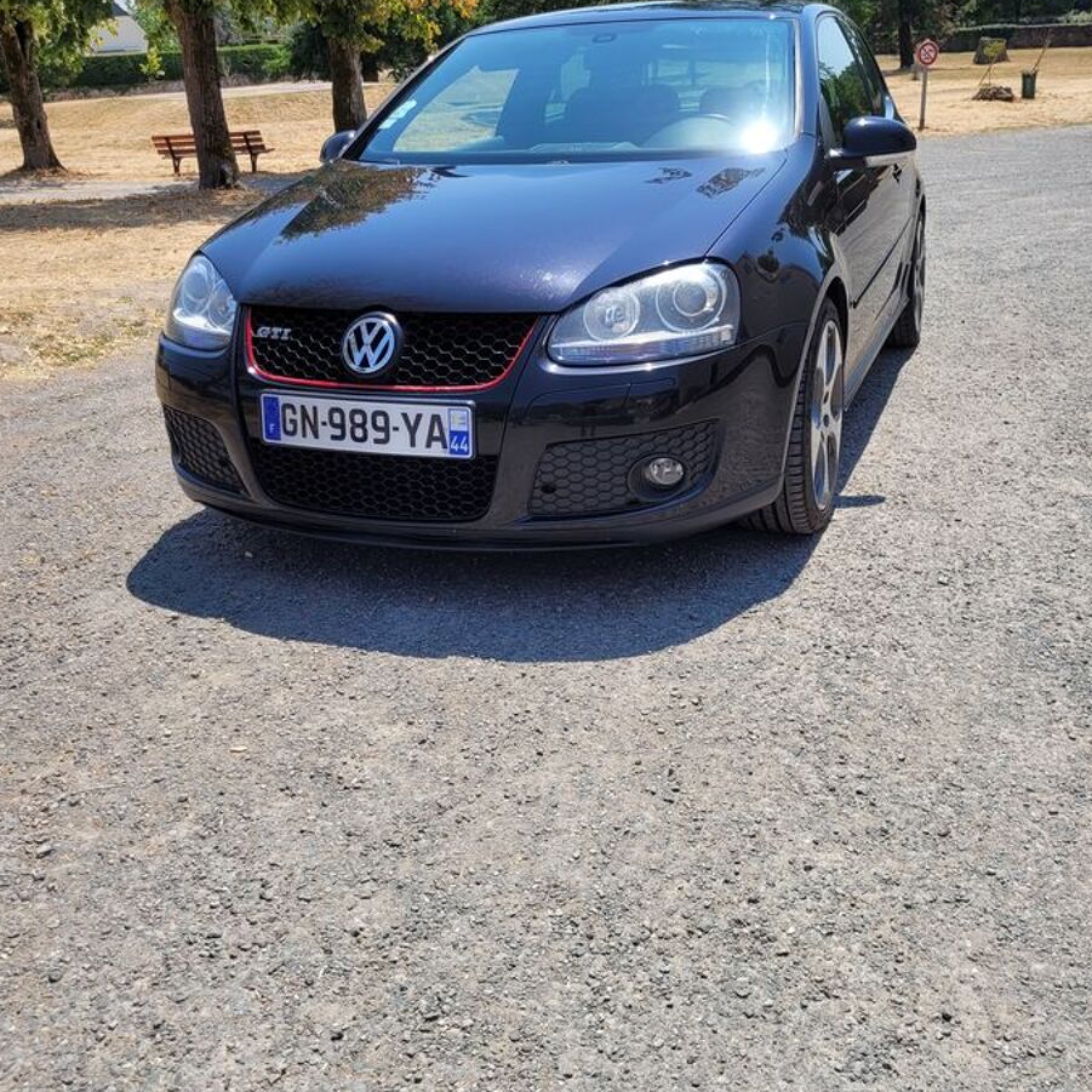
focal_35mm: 34
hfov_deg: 48.4
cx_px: 596
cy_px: 445
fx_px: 1213
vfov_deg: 48.2
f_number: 1.8
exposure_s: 1/2116
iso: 40
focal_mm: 5.4
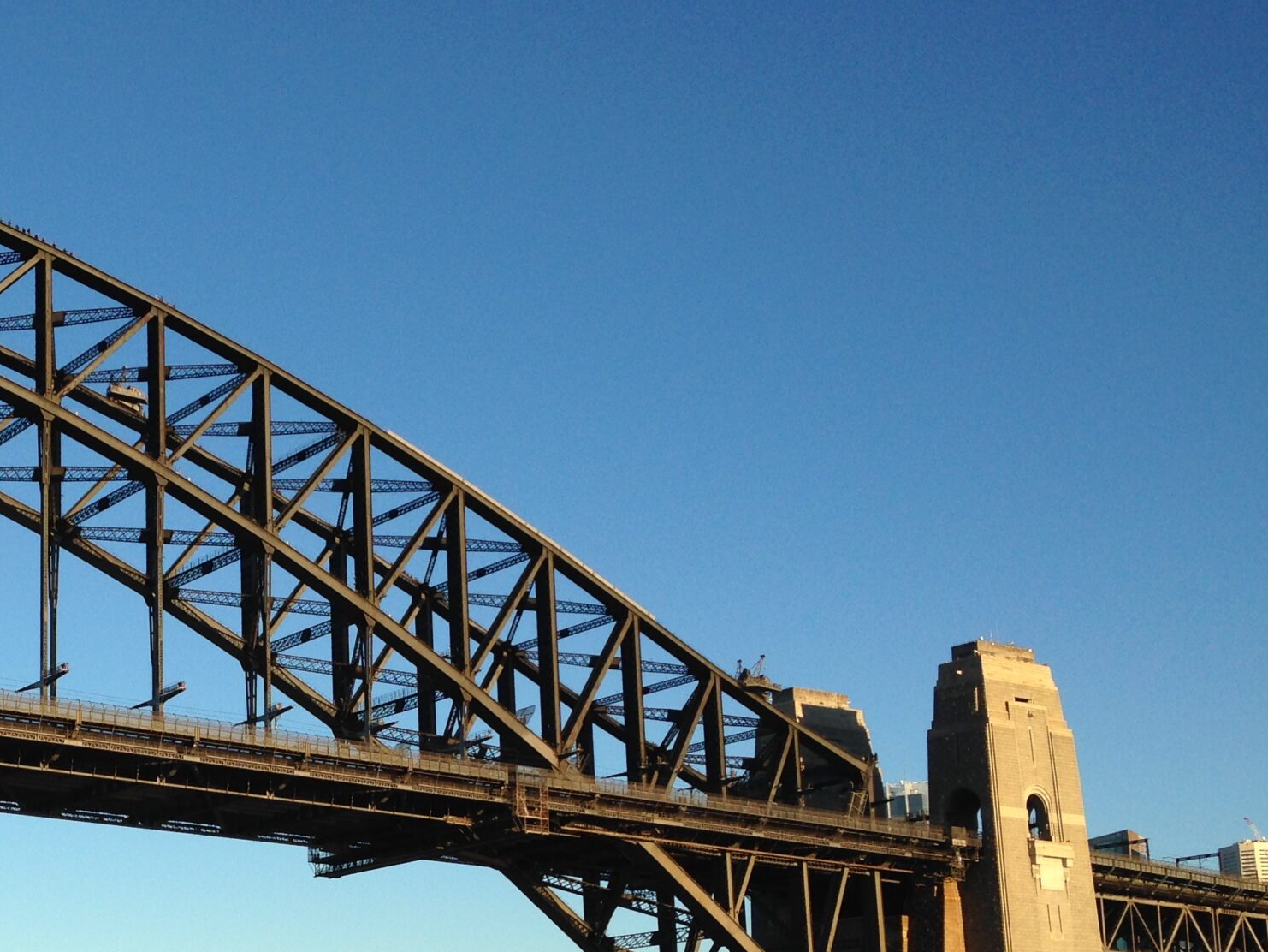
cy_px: 780
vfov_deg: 25.2
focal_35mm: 57
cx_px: 191
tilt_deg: +9.0
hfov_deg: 32.5
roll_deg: +1.7
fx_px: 2088
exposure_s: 1/985
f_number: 2.4
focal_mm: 4.12
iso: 50
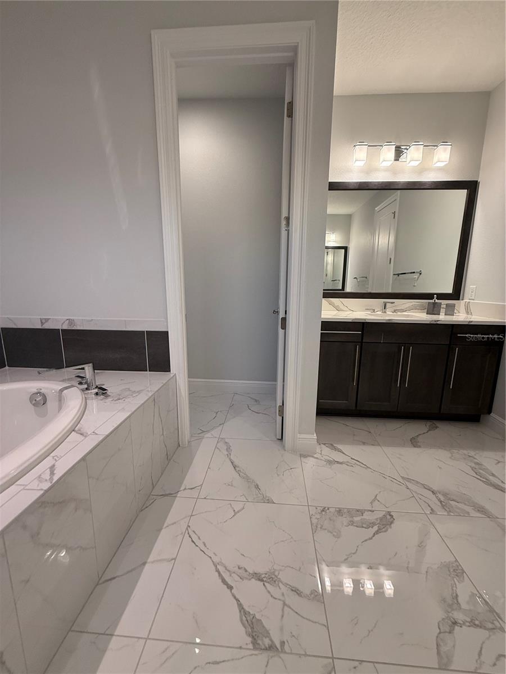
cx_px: 253
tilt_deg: -11.5
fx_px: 273
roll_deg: -1.1
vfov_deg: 102.1
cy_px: 337
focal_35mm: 14
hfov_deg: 85.7
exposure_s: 1/120
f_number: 2.2
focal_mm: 2.22
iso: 160
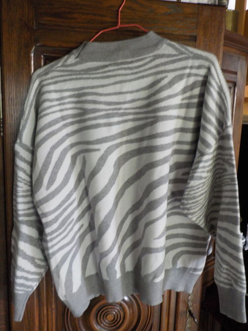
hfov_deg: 46.8
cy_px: 166
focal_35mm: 30
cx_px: 124
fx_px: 287
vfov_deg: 60.0
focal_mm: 4.1
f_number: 3.3
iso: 400
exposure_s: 1/10
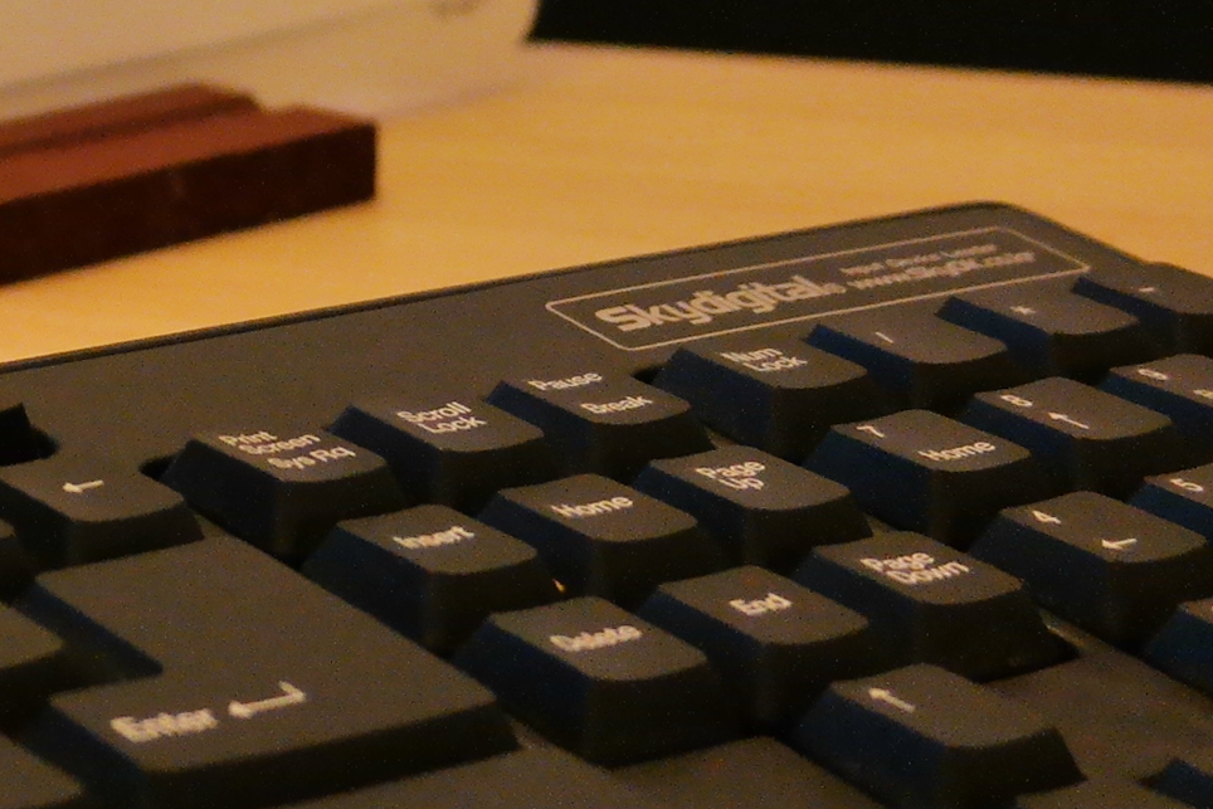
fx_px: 4077
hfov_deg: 14.7
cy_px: -330
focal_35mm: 121
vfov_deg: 11.0
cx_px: -1003
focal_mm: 20
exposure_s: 1/40
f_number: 3.5
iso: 800
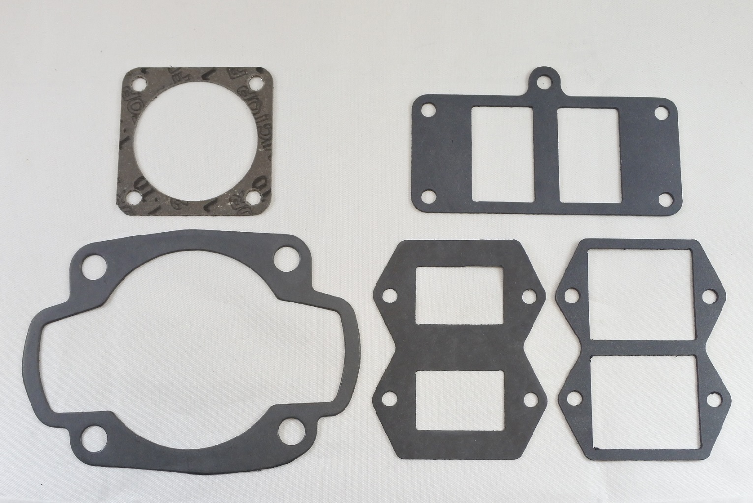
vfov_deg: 41.1
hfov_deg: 58.7
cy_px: 252
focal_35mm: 32
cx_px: 376
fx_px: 669
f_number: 3.8
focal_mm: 12.1
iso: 400
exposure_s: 1/160
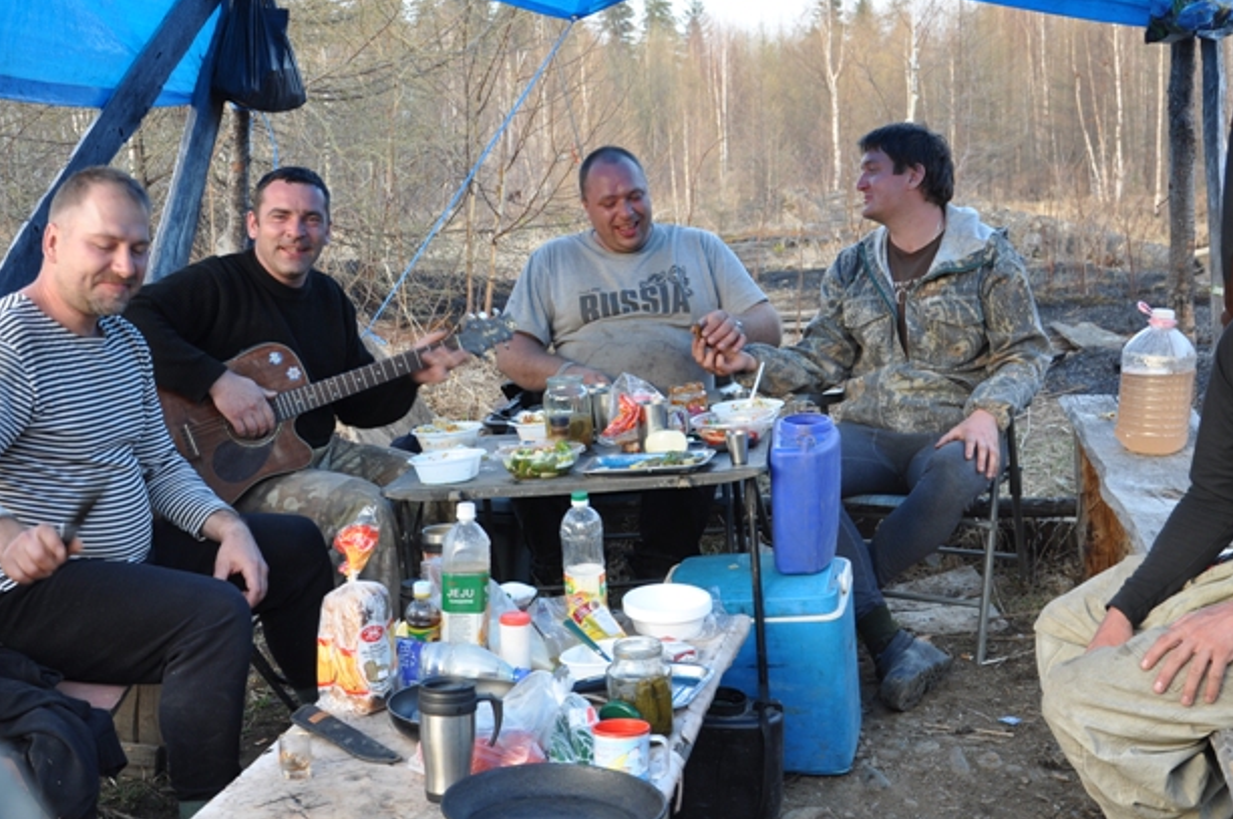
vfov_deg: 22.9
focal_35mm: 59
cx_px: 600
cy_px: 352
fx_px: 2018
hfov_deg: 34.0
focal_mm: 32
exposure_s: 1/30
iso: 200
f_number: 5.6
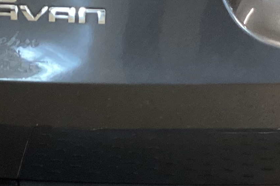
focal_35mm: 125
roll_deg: -0.3
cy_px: 135
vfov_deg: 10.9
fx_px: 972
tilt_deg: -36.7
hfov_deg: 16.2
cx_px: 41
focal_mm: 3.3
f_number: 2.4
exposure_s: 1/33
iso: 320
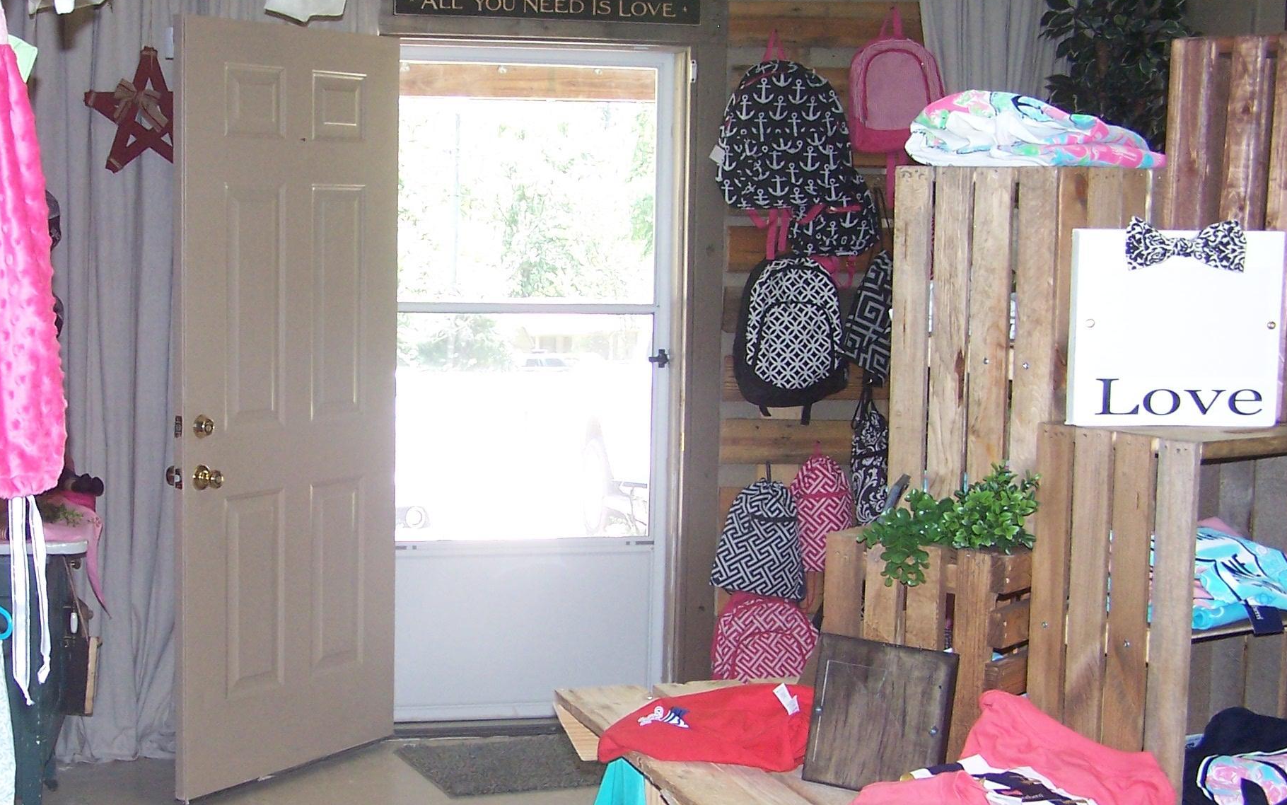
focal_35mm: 57
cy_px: 425
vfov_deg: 22.8
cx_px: 416
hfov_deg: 35.3
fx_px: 2000
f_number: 2.8
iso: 140
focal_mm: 6.3
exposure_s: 1/60
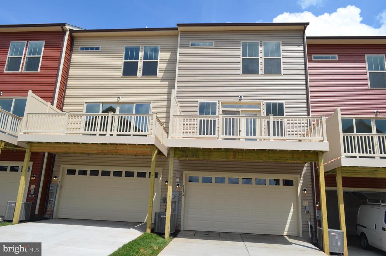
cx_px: 193
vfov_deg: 47.7
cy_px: 128
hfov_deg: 67.5
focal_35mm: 27
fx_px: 289
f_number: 8
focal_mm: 18
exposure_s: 1/250
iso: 100
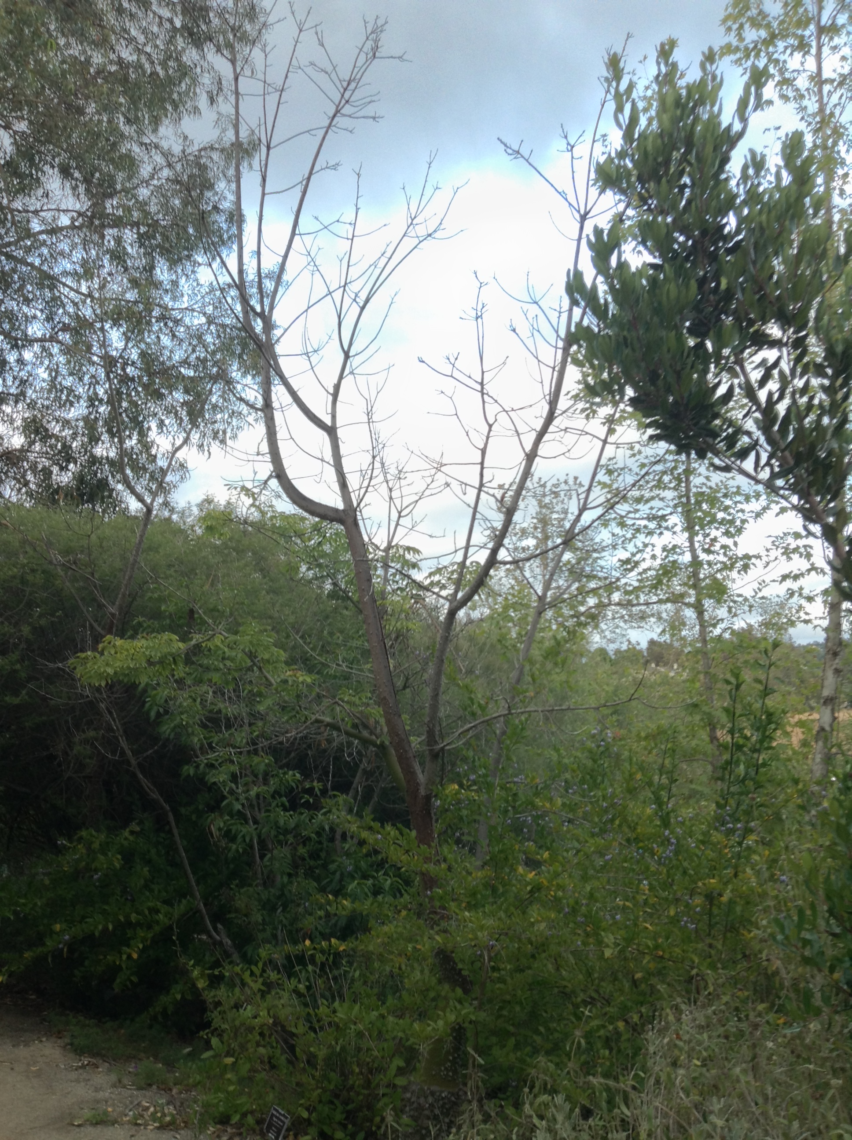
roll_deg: +1.7
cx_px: 426
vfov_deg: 55.4
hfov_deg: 42.8
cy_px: 570
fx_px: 1086
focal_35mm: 33
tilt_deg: +6.7
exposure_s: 1/24
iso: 32
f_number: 2.4
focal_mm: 3.3
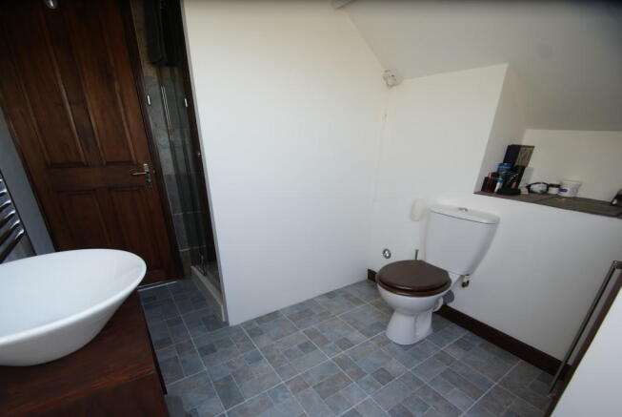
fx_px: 259
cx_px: 311
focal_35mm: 15
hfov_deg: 100.3
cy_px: 208
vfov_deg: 77.5
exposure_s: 1/40
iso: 100
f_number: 4.5
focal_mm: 10
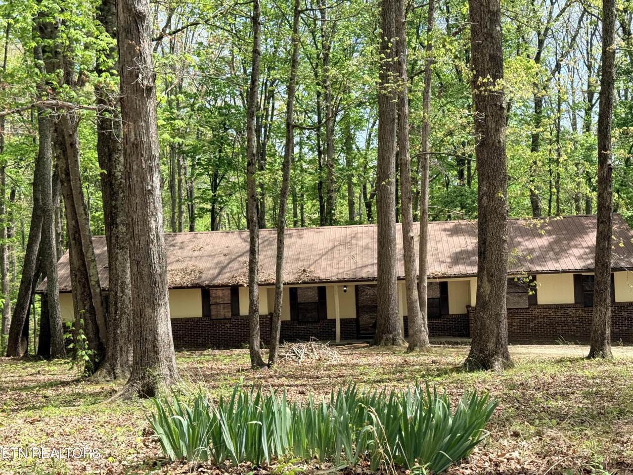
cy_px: 238
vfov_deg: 30.3
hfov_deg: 39.7
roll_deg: -1.4
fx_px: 878
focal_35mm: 48
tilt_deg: -2.3
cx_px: 316
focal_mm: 6.76
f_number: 1.78
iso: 64
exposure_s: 1/1377
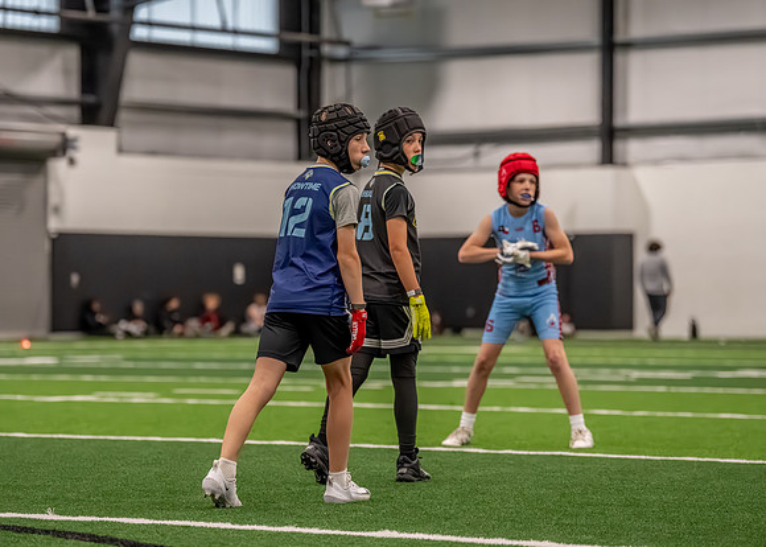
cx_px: 314
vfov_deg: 9.9
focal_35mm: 145
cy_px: 298
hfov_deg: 13.8
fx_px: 3161
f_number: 2.8
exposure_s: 1/1000
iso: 6400
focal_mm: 116
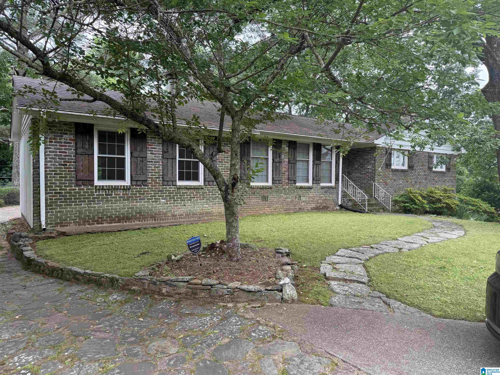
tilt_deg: -0.4
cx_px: 250
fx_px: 347
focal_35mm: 24
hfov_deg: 71.6
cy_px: 188
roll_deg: +0.6
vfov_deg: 56.8
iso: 100
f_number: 1.78
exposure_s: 1/350
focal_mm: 6.76
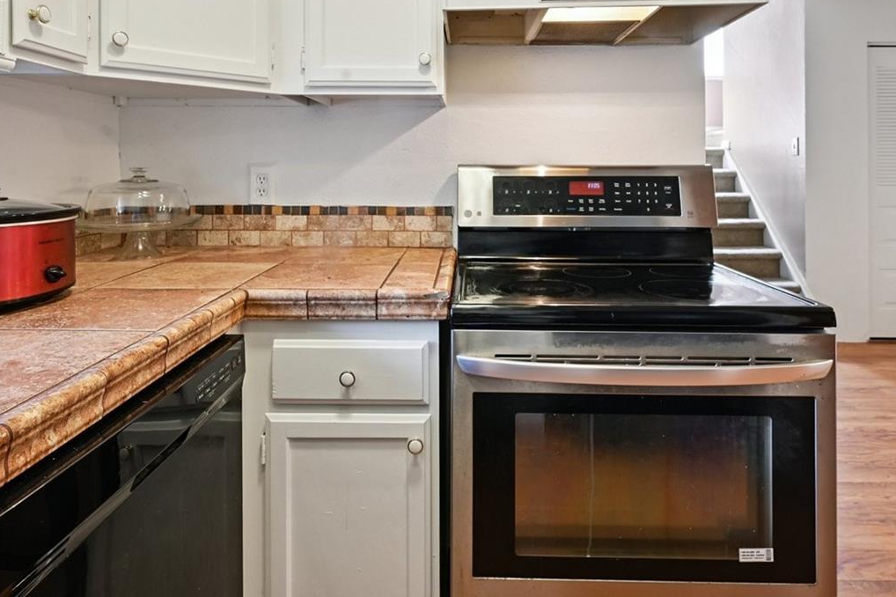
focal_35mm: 22
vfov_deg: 55.5
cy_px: 179
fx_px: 547
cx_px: 454
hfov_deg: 78.6
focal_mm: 14
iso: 400
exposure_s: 1/4
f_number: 10
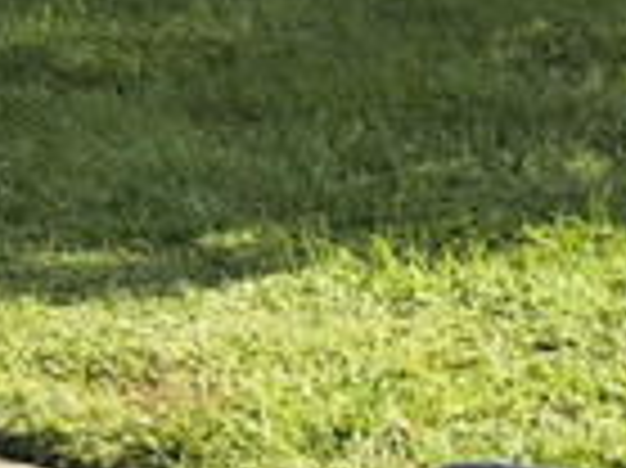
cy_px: 1174
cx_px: 1655
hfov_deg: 9.5
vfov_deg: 7.7
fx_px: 3198
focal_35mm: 177
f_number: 1.8
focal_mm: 5.4
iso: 80
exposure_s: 1/2232
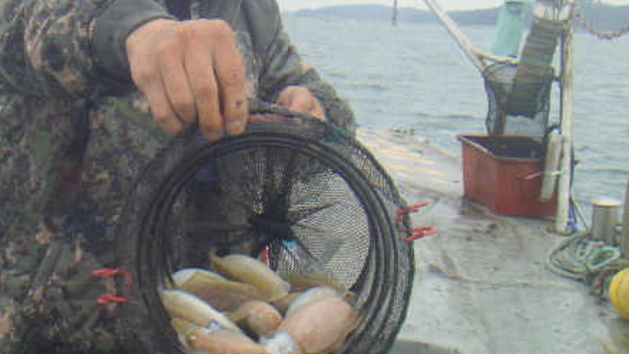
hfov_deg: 33.4
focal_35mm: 62
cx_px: 185
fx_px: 1034
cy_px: 146
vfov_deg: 19.4
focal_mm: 6.6
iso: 100
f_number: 3.5
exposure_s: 1/60
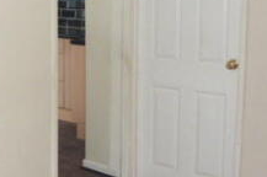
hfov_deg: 27.9
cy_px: 53
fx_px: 518
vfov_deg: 19.3
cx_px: 30
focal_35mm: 70
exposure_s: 1/30
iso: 250
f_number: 3.3
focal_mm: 4.1
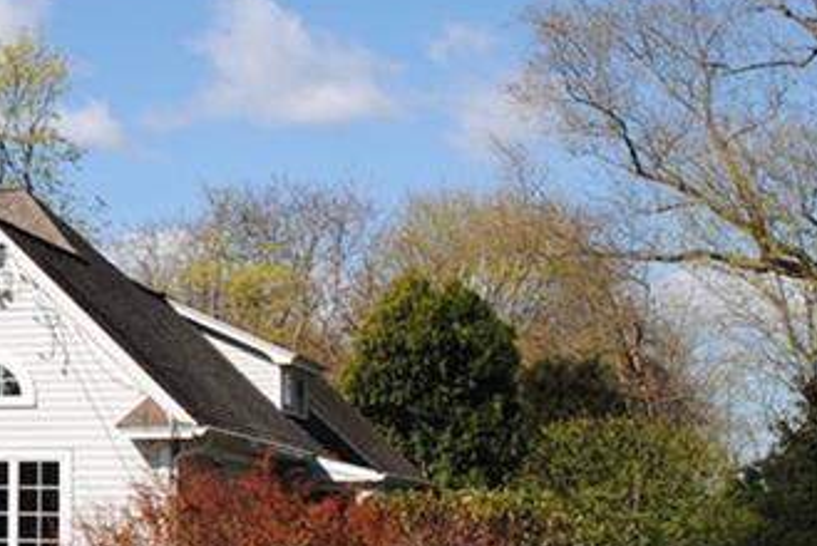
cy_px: 258
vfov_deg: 16.3
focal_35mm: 84
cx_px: -206
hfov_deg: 22.0
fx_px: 1908
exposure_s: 1/250
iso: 100
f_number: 8
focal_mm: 18
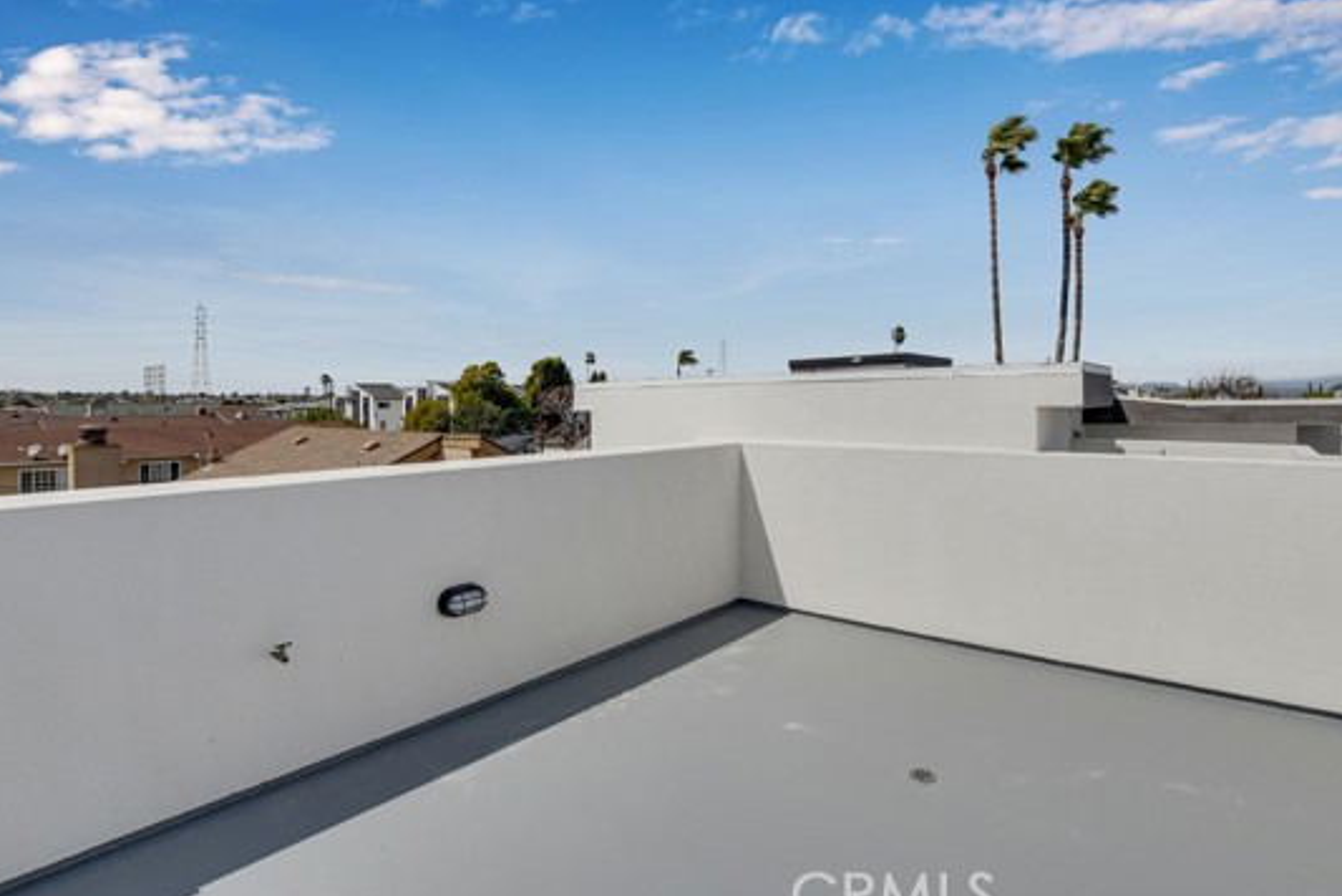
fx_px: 671
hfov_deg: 89.9
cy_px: 394
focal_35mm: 18
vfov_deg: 67.2
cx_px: 702
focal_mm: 10
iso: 400
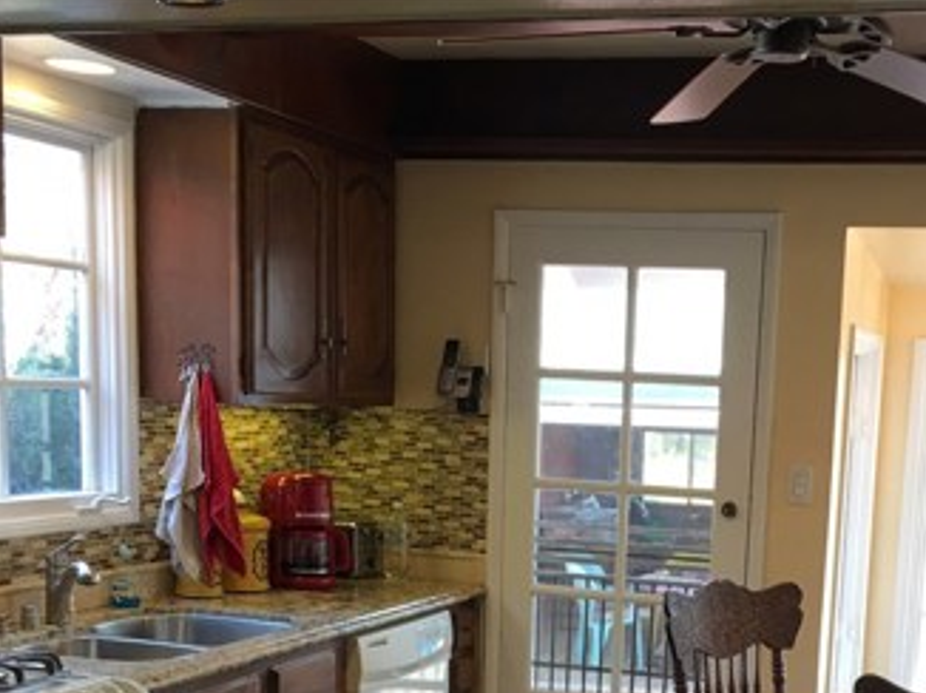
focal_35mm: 57
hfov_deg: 33.2
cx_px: 676
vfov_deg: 24.6
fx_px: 1524
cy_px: 676
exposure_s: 1/30
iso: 32
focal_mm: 4.15
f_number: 2.2
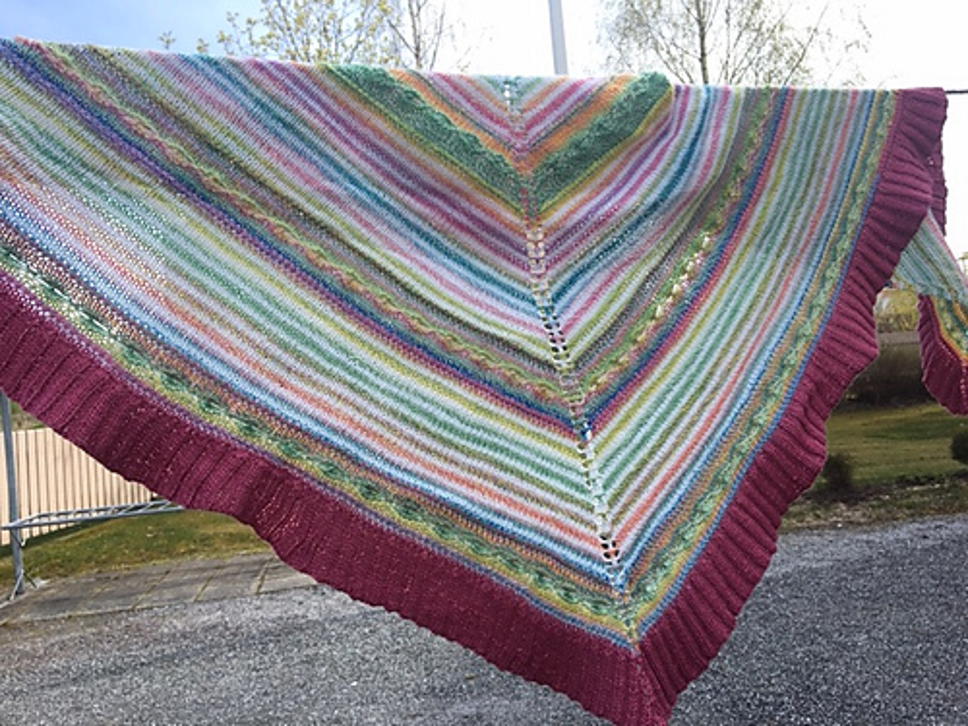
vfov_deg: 48.2
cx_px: 484
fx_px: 811
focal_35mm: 29
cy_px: 363
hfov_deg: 61.7
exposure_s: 1/761
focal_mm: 4.15
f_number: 2.2
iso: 25
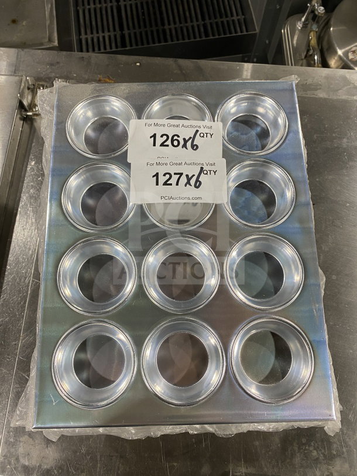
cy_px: 238
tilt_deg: -75.5
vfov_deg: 67.3
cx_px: 178
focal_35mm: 26
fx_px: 357
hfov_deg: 53.1
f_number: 1.8
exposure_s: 1/84
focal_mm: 4.25
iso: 125
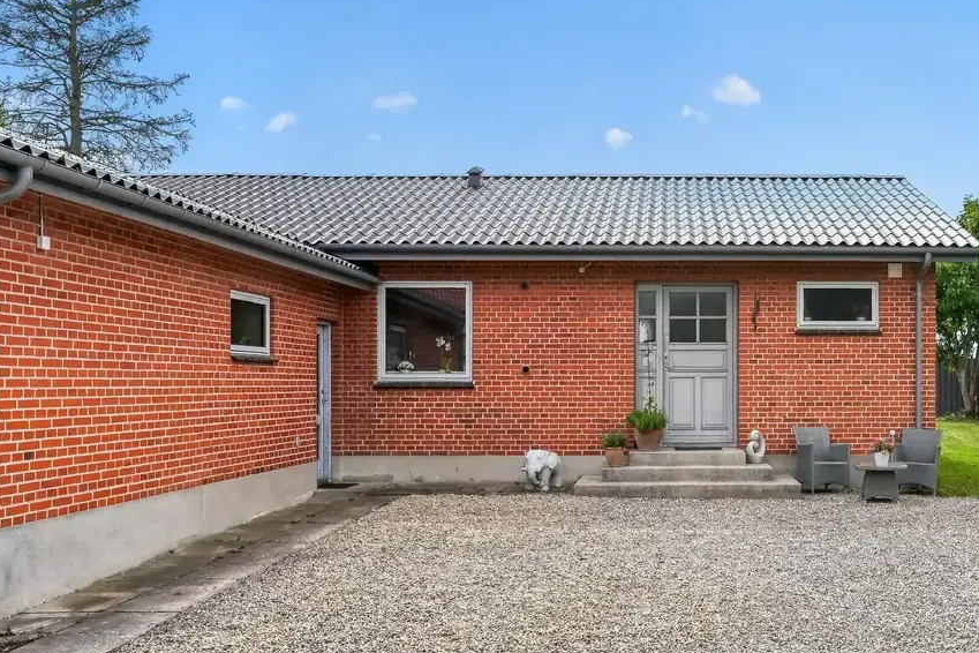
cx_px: 694
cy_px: 363
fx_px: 1061
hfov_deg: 48.2
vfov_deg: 34.2
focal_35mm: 39
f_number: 8
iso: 400
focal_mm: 23
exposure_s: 1/250
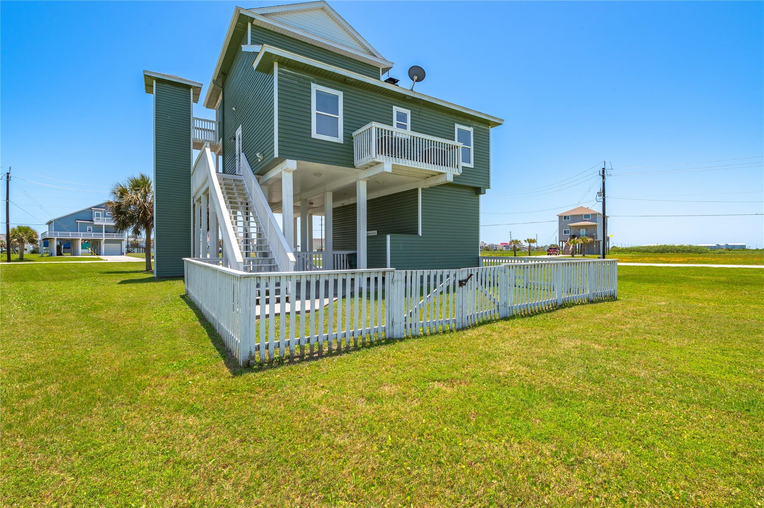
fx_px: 339
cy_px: 254
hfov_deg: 96.8
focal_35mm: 16
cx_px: 382
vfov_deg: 73.7
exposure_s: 1/200
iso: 125
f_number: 11
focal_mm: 16
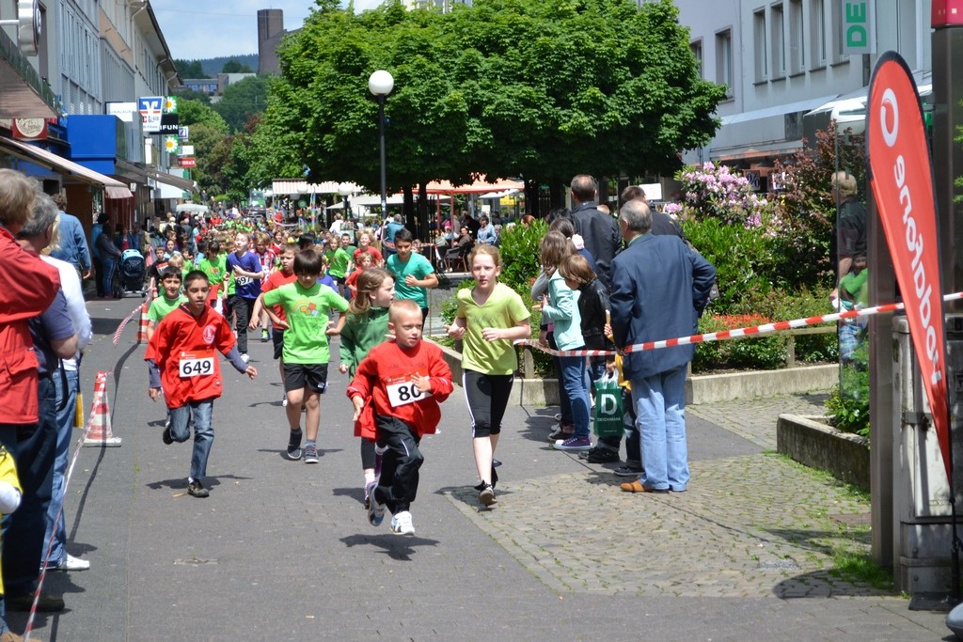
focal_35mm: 82
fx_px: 2207
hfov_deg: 24.6
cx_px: 482
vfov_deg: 16.6
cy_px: 321
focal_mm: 55
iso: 400
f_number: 5.6
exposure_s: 1/1000
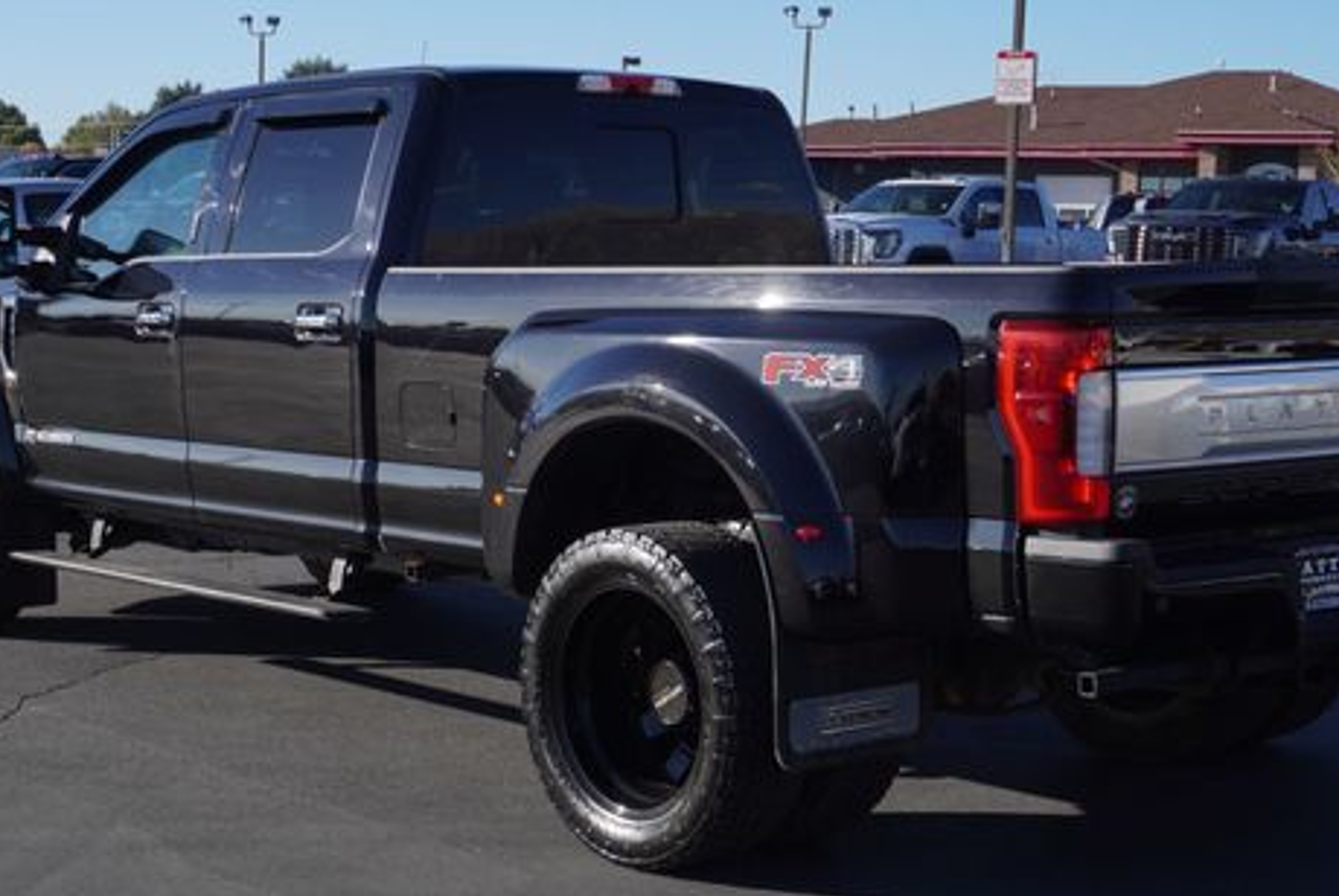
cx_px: 713
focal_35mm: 65
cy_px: 524
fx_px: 2409
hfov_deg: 31.0
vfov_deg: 21.1
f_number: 9
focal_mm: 31
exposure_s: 1/200
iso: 100
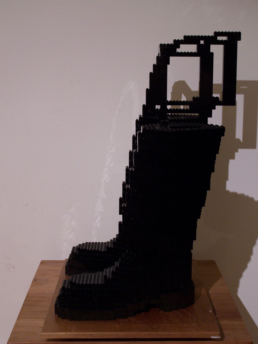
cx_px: 129
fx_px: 586
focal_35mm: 59
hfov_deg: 24.8
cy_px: 172
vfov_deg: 32.7
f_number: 3.1
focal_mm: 9.8
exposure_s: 1/2
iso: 80
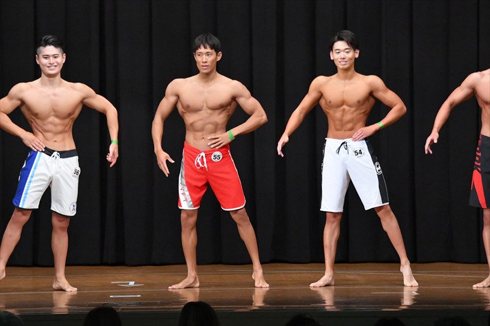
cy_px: 163
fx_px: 2748
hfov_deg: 10.2
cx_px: 245
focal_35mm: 202
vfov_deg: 6.8
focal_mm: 135
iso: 8000
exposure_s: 1/400
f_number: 5.6
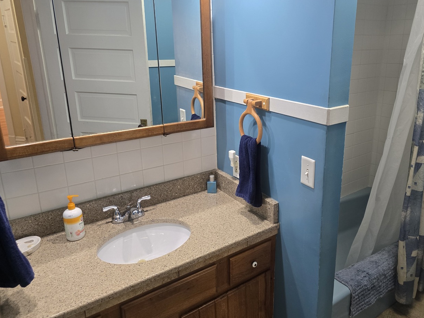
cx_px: 247
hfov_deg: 64.9
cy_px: 141
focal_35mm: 27
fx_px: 331
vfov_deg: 51.2
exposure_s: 1/120
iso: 400
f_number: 1.7
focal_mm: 6.3
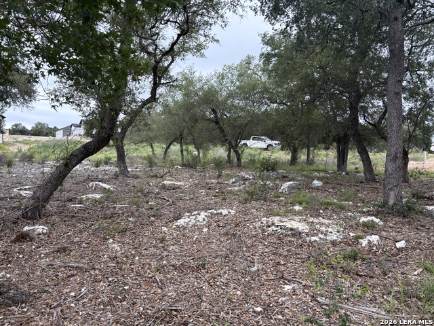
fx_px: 326
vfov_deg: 53.1
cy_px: 163
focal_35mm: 26
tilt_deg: +0.4
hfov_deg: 67.3
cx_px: 217
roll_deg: -1.6
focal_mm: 5.96
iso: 50
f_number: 1.6
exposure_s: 1/581
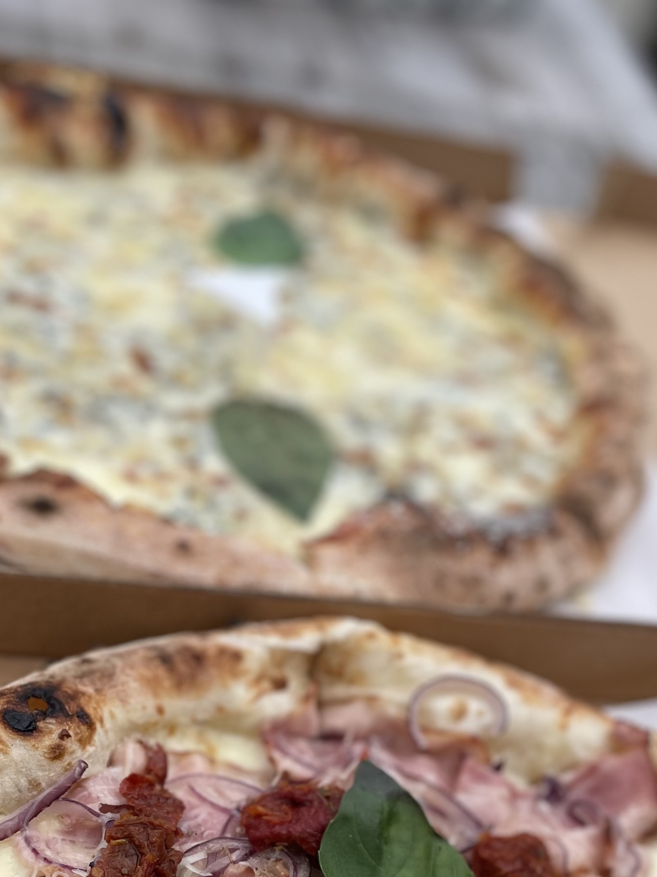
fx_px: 1342
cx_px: 283
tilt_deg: -49.8
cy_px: 882
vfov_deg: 33.1
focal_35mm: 53
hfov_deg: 27.5
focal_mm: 4.2
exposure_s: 1/3509
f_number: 1.6
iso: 50
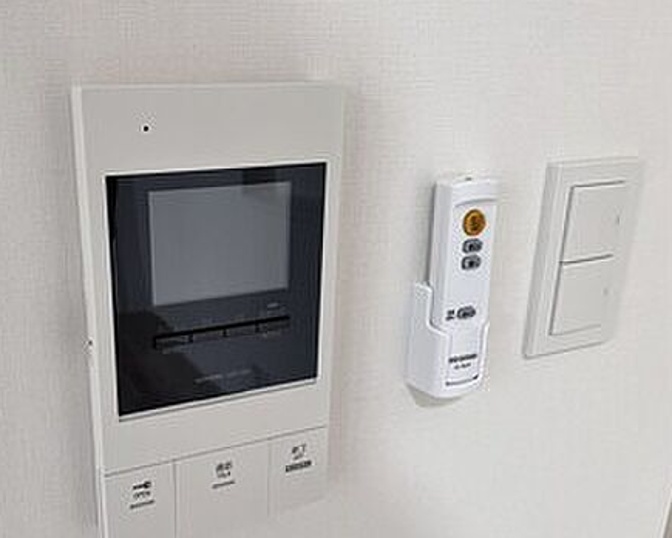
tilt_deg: -17.7
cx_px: 212
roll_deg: +0.4
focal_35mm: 35
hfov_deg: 50.4
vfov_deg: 42.2
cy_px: 294
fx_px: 696
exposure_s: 1/100
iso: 80
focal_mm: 5.1
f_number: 1.6
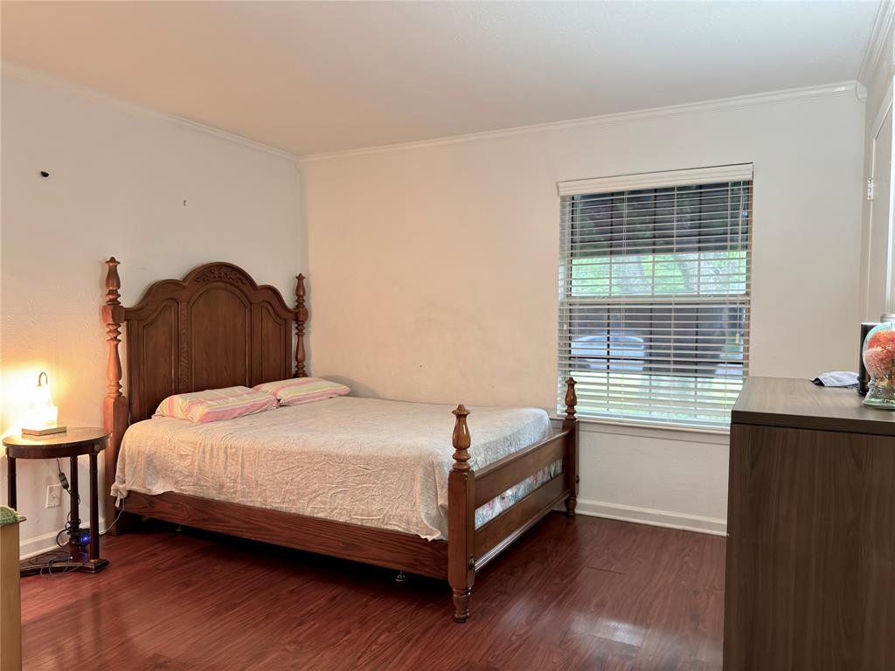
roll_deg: -0.5
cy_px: 336
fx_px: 621
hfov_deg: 71.6
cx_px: 448
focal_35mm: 24
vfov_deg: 56.8
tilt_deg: -2.6
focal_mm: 6.76
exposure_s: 1/30
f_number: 1.78
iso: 500
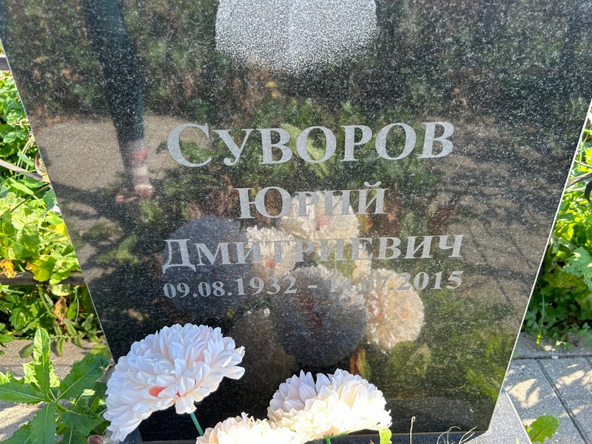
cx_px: 296
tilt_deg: -31.9
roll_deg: +0.9
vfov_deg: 53.1
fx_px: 445
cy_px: 222
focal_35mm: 26
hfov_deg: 67.3
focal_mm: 5.7
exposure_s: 1/359
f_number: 1.5
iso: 50
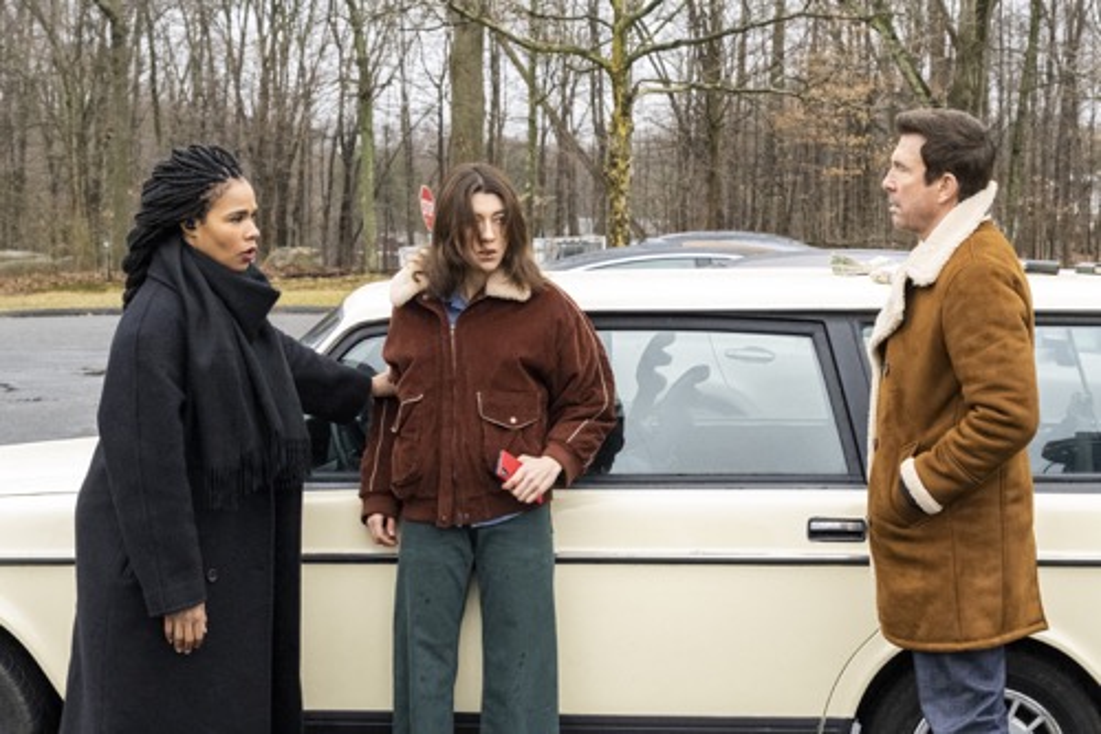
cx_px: 550
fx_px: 1926
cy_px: 367
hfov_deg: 31.9
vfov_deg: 21.6
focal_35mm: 63
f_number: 6.3
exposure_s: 1/1600
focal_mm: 42
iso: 4000
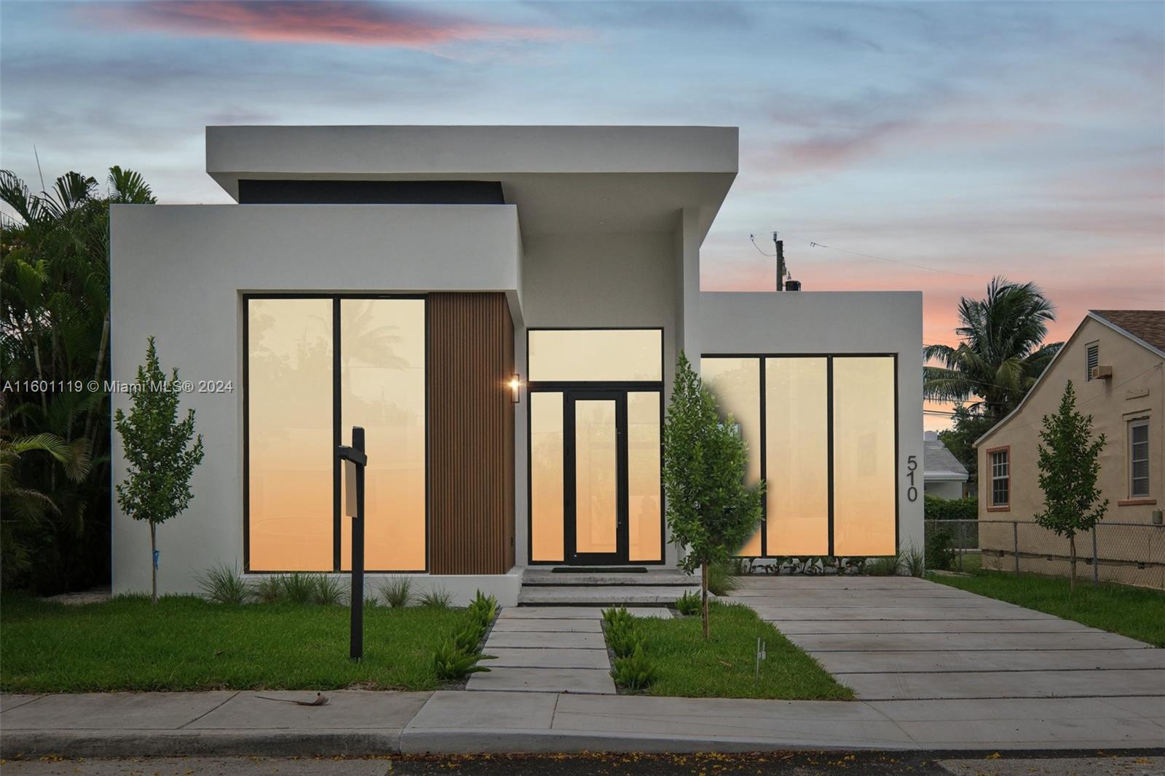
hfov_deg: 53.1
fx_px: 1165
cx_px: 582
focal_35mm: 36
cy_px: 388
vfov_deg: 36.9
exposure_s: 1/2400
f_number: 8
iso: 1250
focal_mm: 24
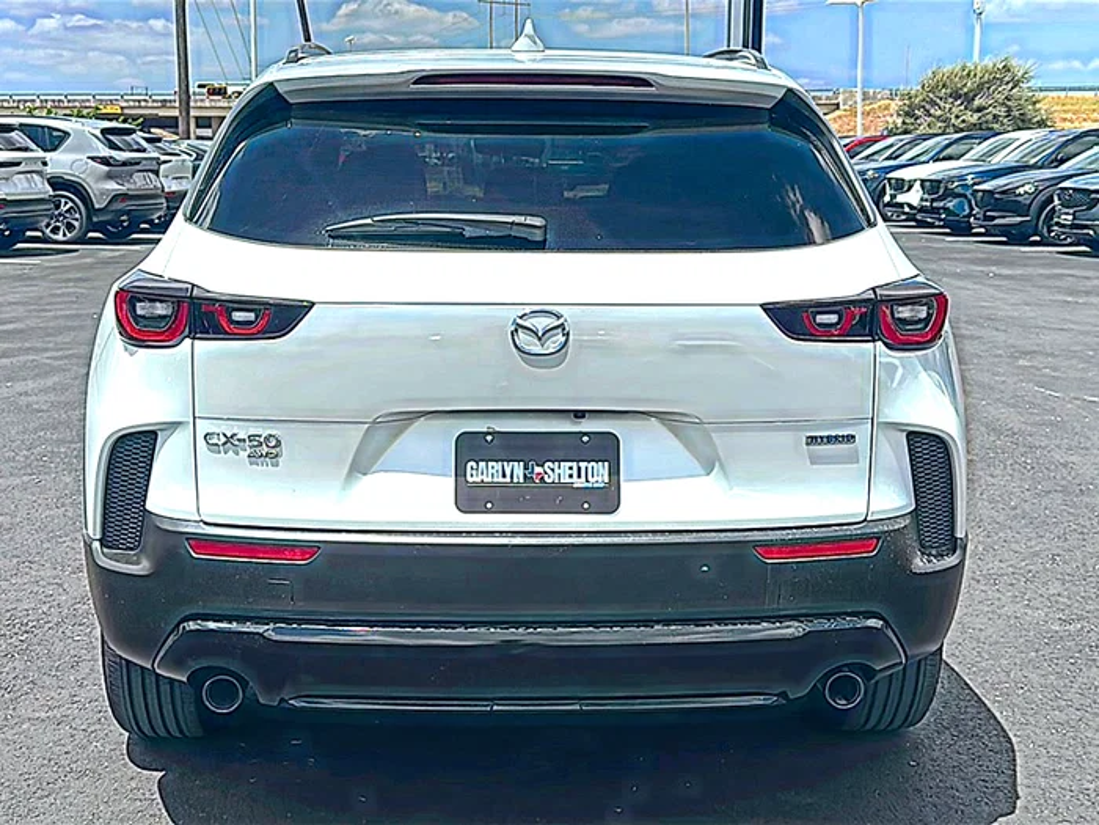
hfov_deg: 45.8
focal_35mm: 41
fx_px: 1302
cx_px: 550
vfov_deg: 35.1
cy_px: 412
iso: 80
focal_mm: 6.86
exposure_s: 1/5587
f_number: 1.78
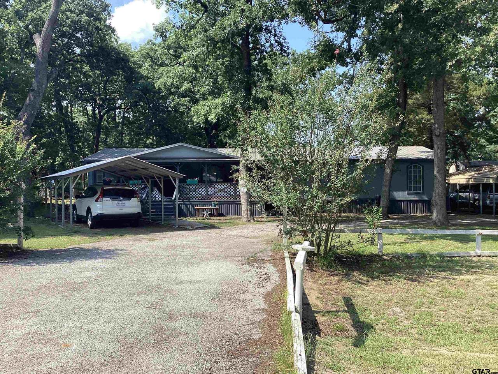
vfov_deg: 45.4
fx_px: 446
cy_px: 187
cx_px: 249
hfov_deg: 58.4
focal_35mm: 31
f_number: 2.4
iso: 25
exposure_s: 1/679
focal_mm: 3.3
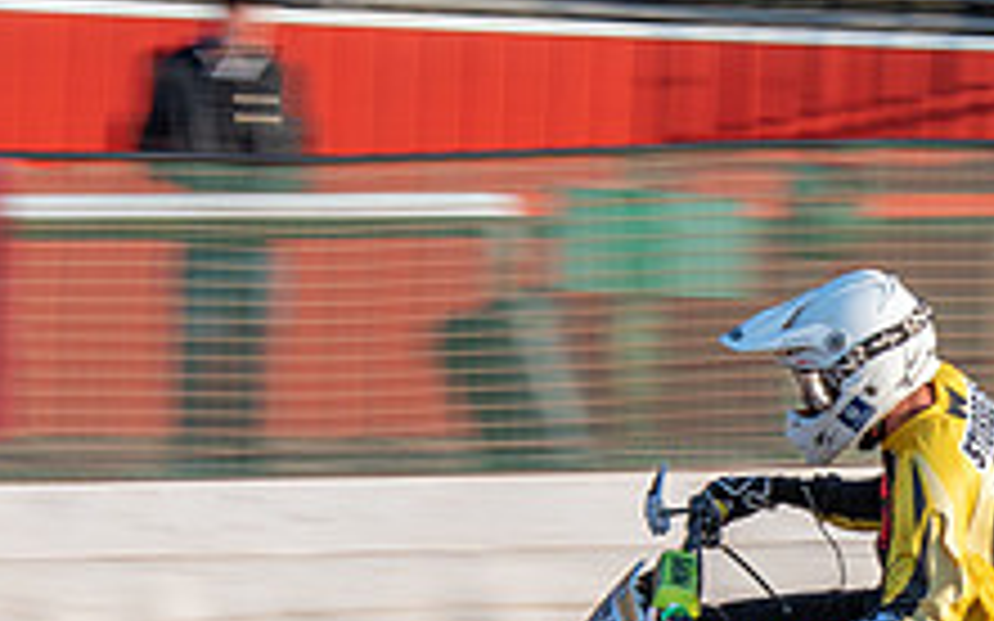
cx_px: 1246
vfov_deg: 3.9
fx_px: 9208
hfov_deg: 6.1
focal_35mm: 340
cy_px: 623
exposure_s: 1/200
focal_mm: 105
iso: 100
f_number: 5.6
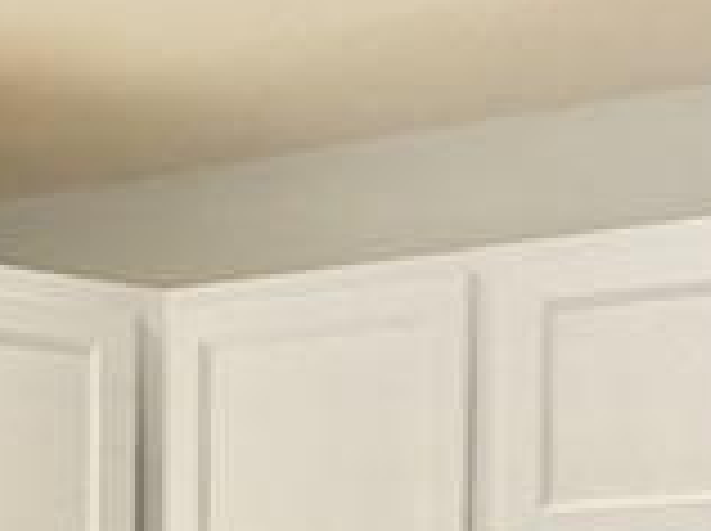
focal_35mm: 91
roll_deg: -1.0
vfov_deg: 14.1
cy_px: 986
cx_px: 774
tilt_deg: -0.5
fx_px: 1866
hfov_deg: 20.6
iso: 250
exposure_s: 1/120
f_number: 2.2
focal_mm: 2.22
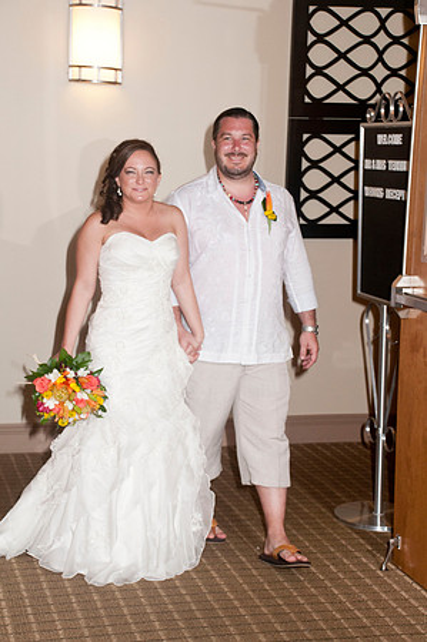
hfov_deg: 18.9
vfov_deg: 28.1
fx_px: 1284
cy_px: 321
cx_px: 214
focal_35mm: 72
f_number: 5.6
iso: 400
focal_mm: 48
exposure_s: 1/160
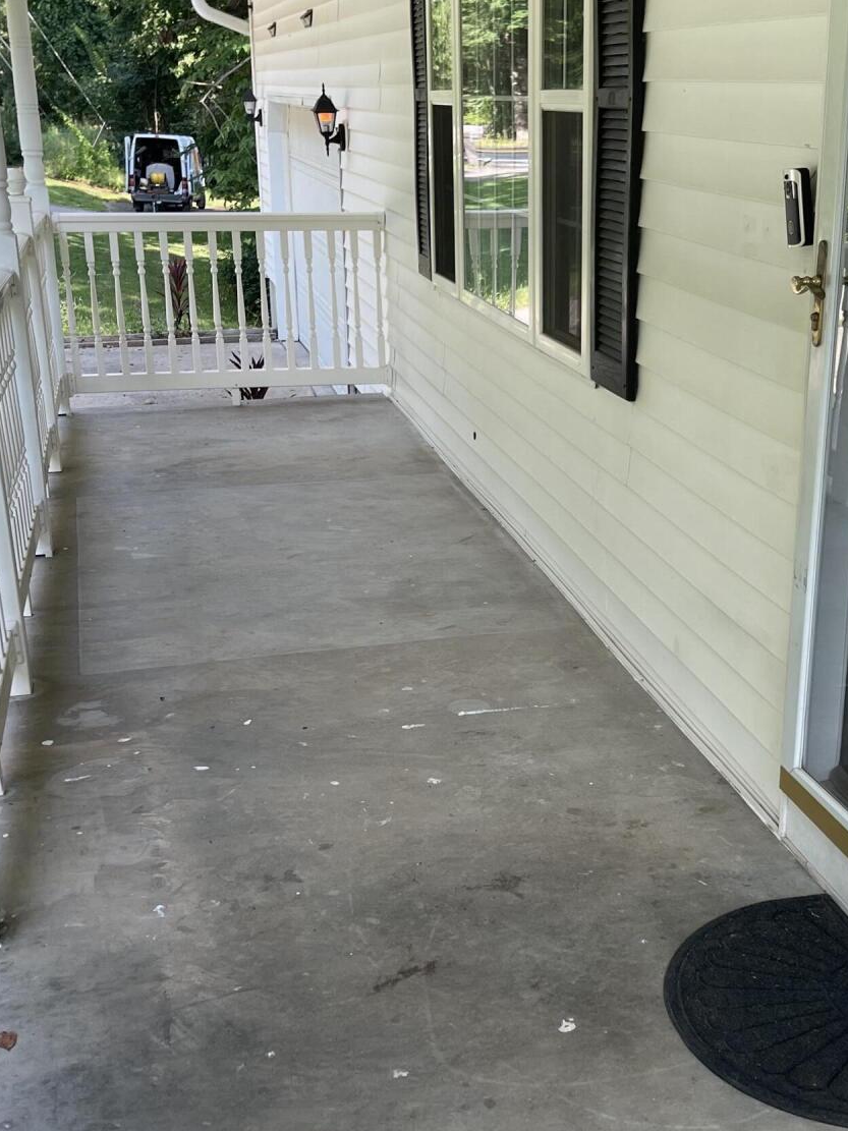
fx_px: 1470
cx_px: 563
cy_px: 659
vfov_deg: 41.9
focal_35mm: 45
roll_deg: -0.9
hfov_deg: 31.9
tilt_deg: -21.1
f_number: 1.6
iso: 32
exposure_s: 1/310
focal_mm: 5.1
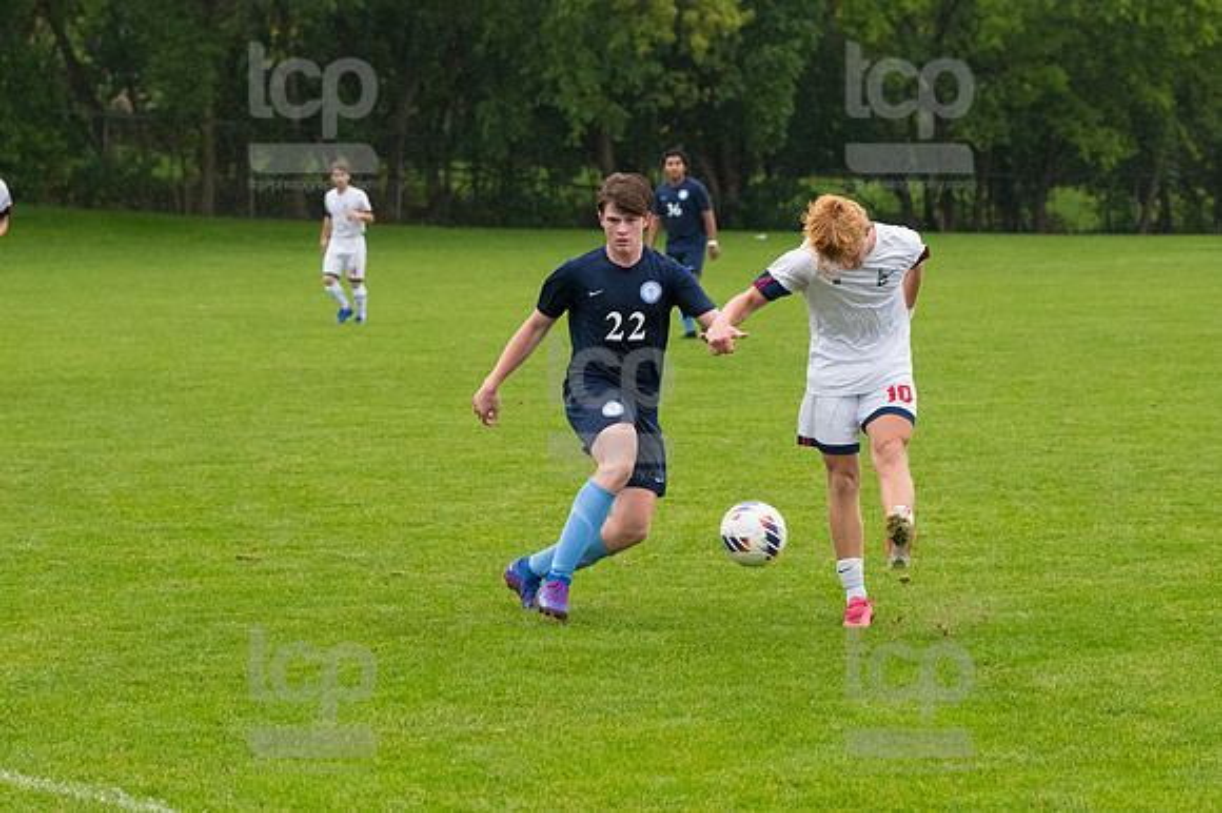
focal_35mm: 150
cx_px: 611
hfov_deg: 13.7
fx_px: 5089
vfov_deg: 9.1
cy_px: 406
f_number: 4.5
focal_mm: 100
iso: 2500
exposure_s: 1/2000
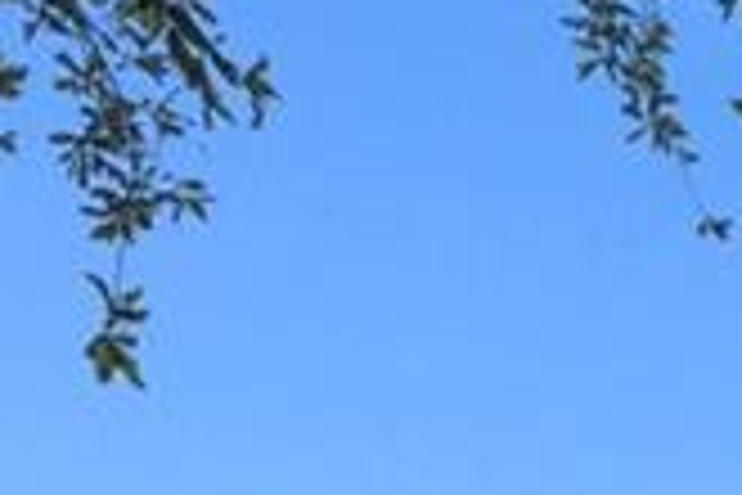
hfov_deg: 15.4
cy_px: 1449
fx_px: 2040
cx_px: 1583
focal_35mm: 99
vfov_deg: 10.3
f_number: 9
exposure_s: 1/100
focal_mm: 16
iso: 250
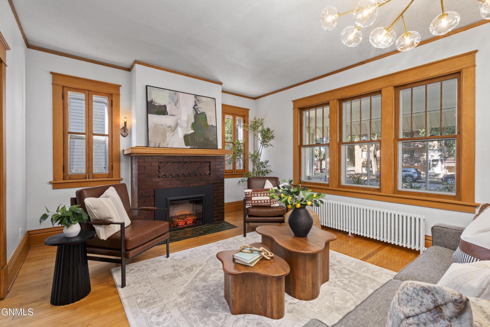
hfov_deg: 96.7
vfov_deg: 73.7
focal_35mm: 16
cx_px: 245
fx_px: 218
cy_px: 164
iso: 500
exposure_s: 1/2
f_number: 9
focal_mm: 16
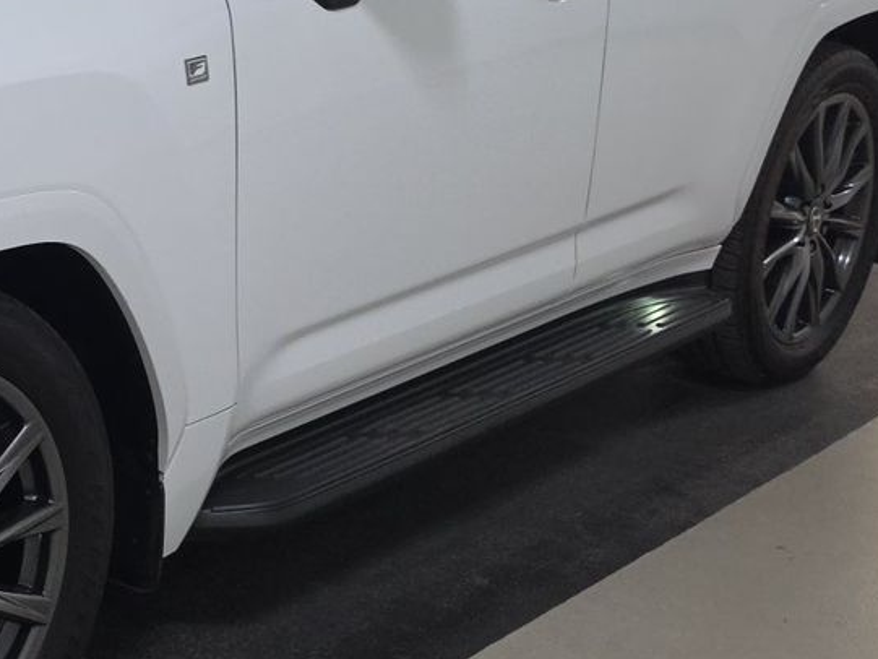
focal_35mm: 68
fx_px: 1725
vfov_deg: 21.6
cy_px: 260
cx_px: -114
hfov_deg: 26.1
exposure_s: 1/100
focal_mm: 6.5
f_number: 1.4
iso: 197
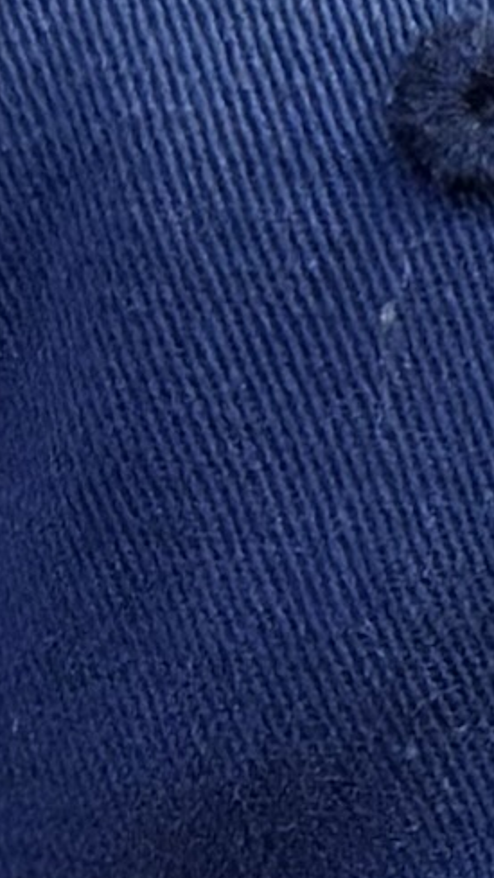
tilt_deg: -50.6
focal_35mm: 321
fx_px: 7476
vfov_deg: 6.7
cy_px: 1041
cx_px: 1430
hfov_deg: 3.7
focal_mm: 6.86
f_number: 1.78
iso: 320
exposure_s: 1/60
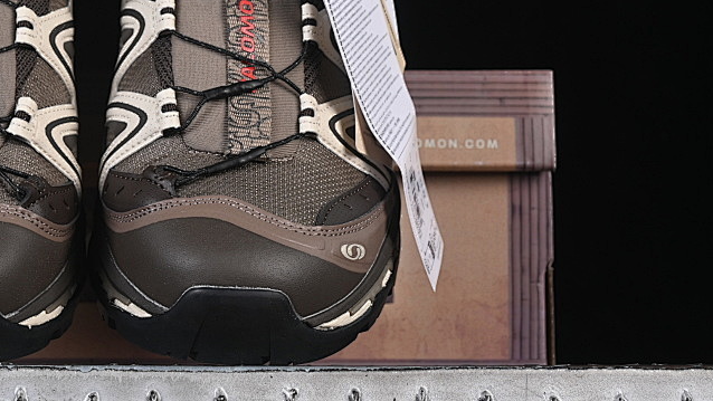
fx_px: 2515
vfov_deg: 9.1
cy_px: 115
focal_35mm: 133
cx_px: 112
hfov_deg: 16.0
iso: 160
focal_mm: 50
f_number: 7.1
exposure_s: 1/80
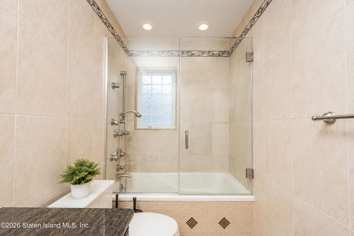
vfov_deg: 73.8
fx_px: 157
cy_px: 118
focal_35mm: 16
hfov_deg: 96.7
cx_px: 177
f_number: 6.3
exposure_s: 1/80
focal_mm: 16
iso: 64
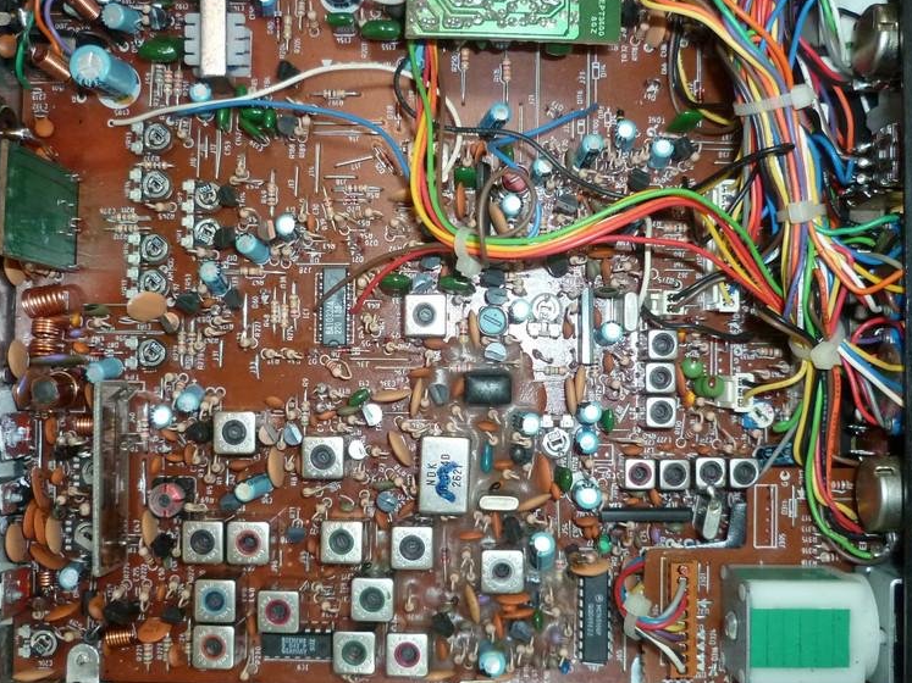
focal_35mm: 40
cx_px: 447
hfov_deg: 46.8
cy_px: 323
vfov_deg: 35.9
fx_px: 1054
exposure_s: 1/30
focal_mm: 5
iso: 250
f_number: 2.8
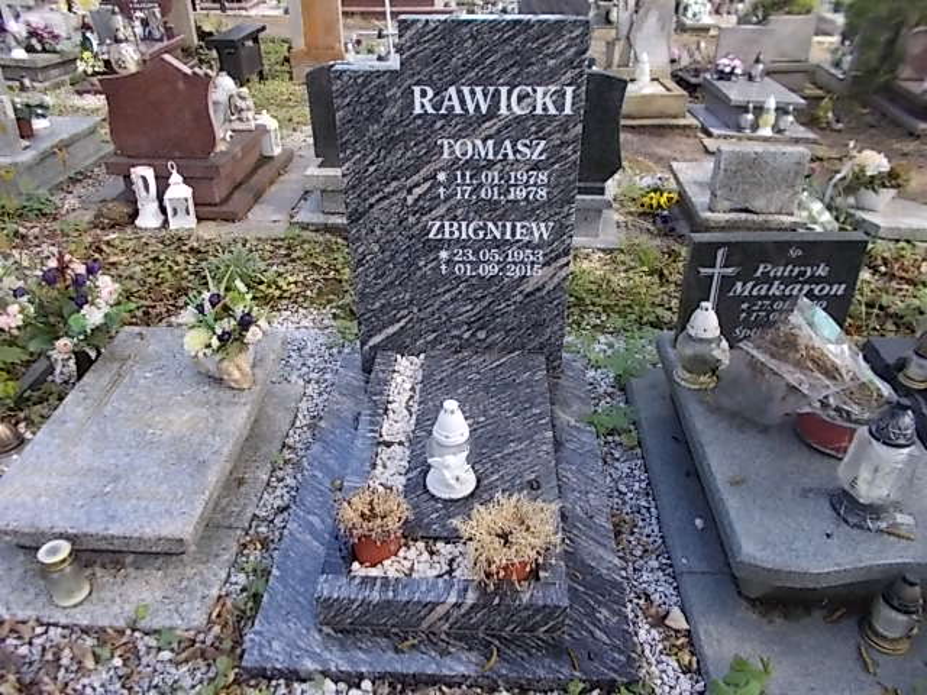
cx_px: 464
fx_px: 696
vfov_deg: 53.1
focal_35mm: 26
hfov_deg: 67.3
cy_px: 348
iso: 80
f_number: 3.2
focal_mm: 4.6
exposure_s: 1/100
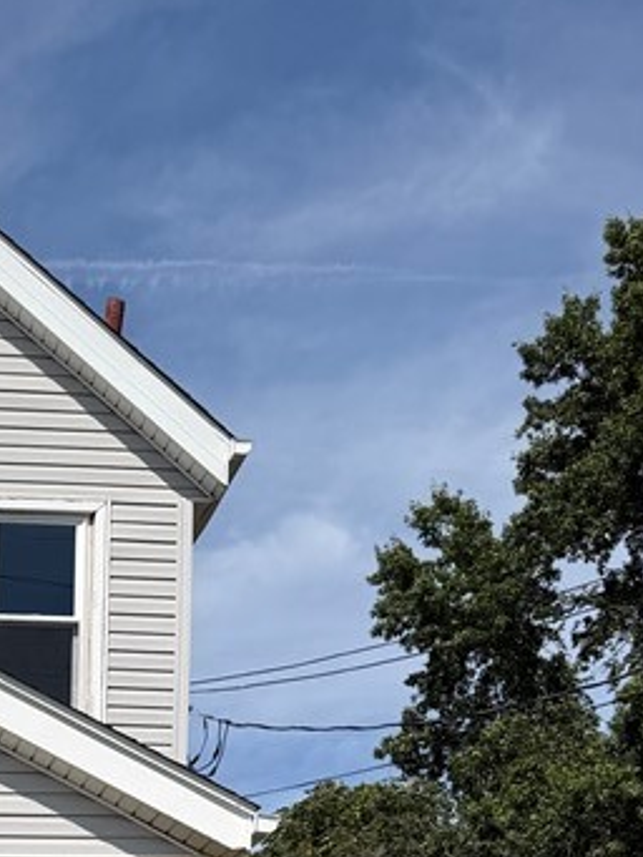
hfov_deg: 18.6
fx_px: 1782
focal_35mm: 72
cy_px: 1231
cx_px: -249
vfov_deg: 22.8
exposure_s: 1/8130
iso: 80
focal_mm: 6.76
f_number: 1.78
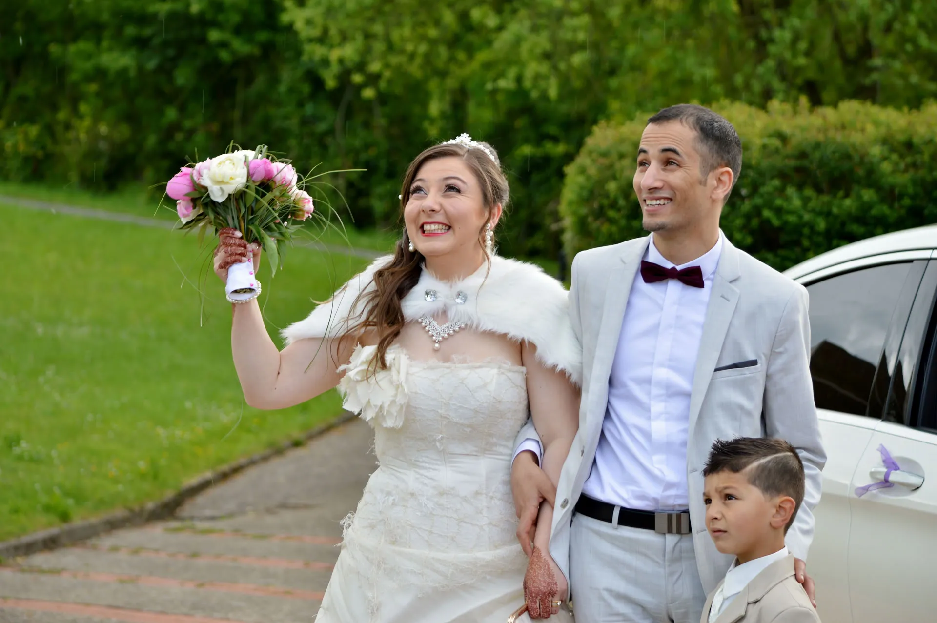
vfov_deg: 11.4
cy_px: 312
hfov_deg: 17.1
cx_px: 468
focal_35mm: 120
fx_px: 3121
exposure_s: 1/125
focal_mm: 80
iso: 100
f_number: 5
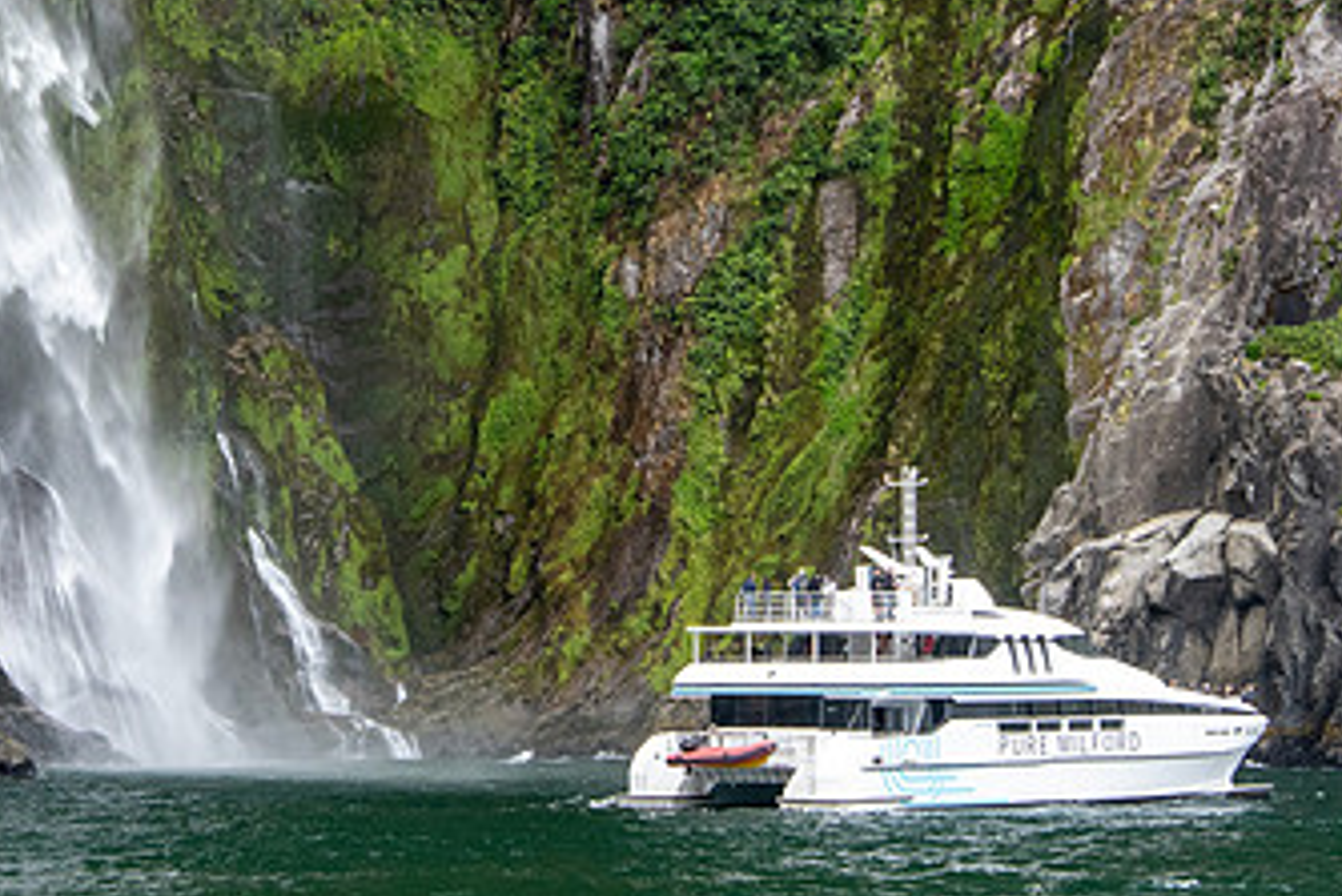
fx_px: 5594
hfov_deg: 13.7
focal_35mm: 150
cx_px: 470
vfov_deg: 9.1
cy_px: 139
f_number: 14
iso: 1600
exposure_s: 1/50
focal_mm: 85
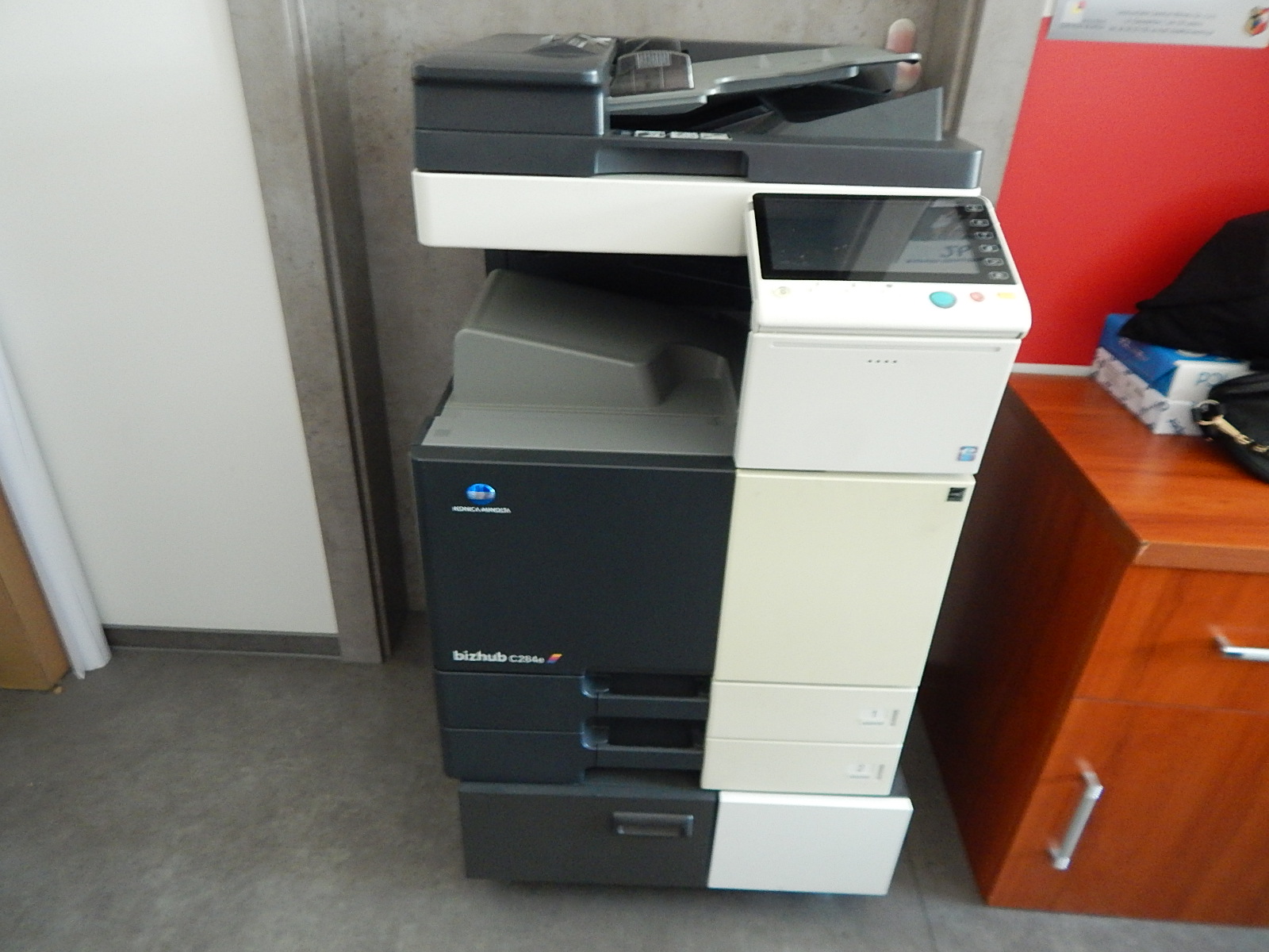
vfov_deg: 61.1
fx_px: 807
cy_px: 476
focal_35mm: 22
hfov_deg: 76.4
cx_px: 634
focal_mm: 4
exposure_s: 1/8
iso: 560
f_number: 3
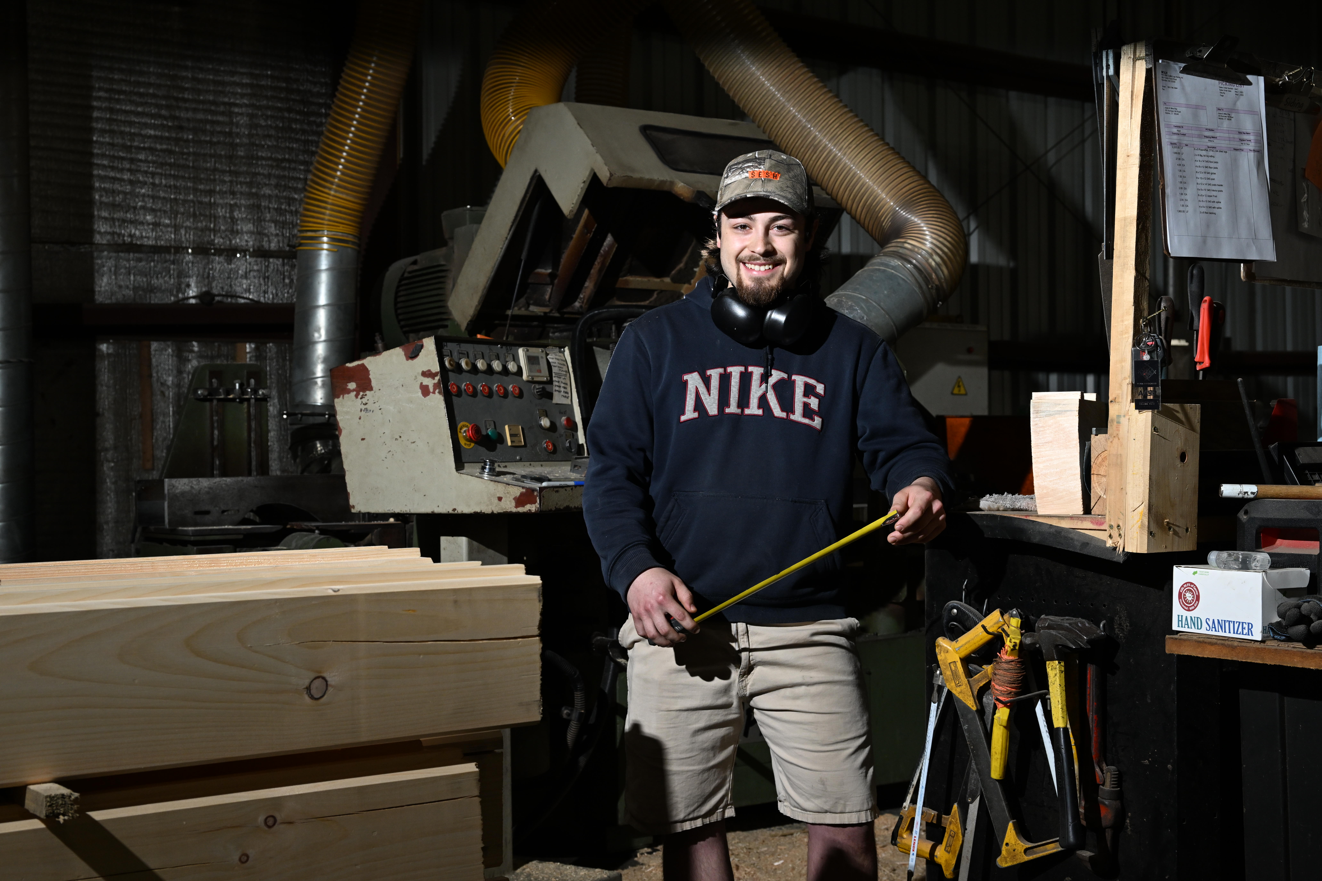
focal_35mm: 46
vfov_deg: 29.2
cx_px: 661
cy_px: 440
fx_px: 1689
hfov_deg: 42.7
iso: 800
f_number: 7.1
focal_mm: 46
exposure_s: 1/250
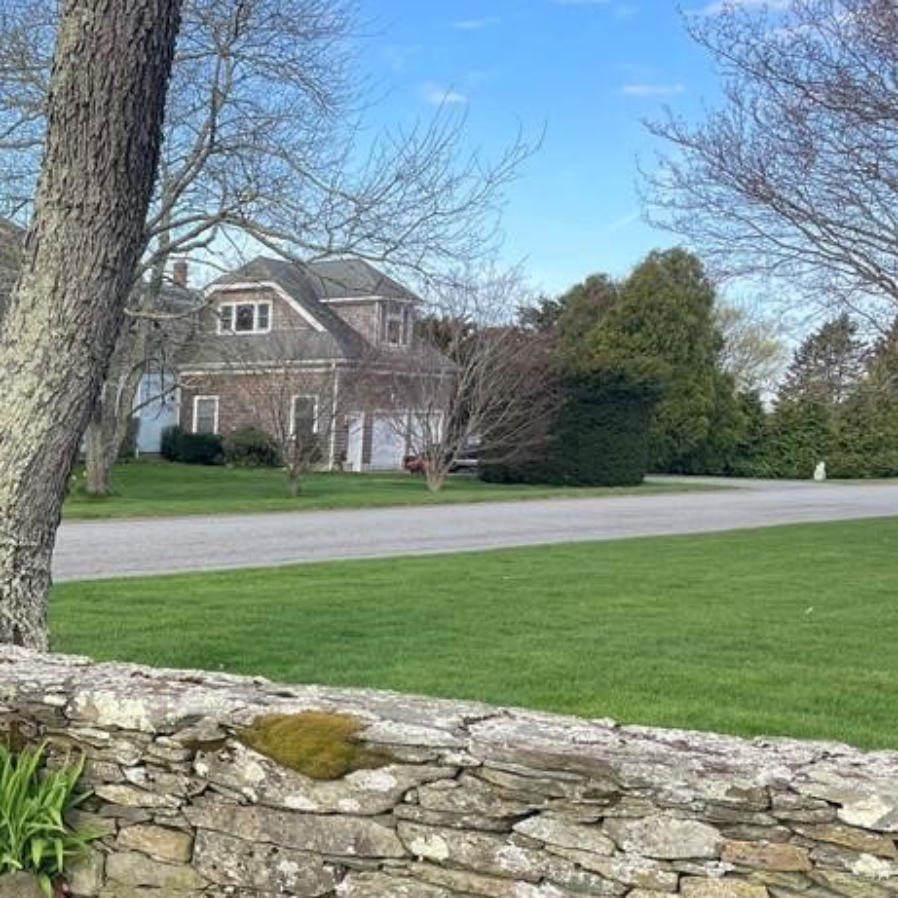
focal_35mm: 51
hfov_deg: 30.1
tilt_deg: -10.7
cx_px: -76
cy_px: 684
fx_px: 1497
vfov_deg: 32.7
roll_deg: -0.2
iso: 32
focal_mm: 4.2
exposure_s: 1/749
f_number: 1.6
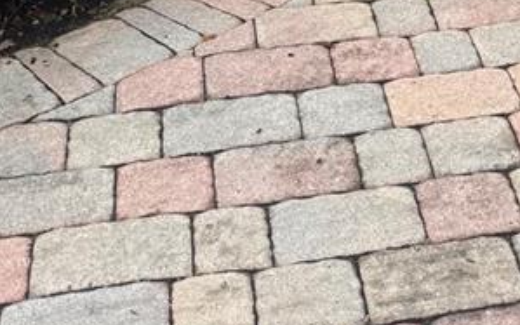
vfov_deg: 9.5
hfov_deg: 19.9
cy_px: -693
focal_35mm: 102
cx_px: 501
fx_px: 1446
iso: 100
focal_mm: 6.76
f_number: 1.78
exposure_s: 1/1337
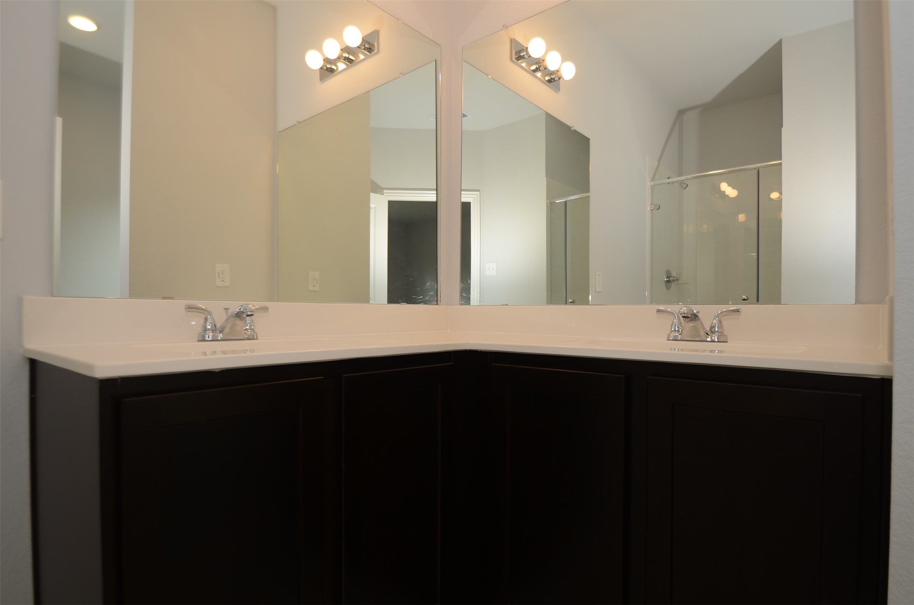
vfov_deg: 67.1
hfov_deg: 90.1
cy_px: 302
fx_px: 456
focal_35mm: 18
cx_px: 457
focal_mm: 12
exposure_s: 1/60
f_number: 4
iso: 100
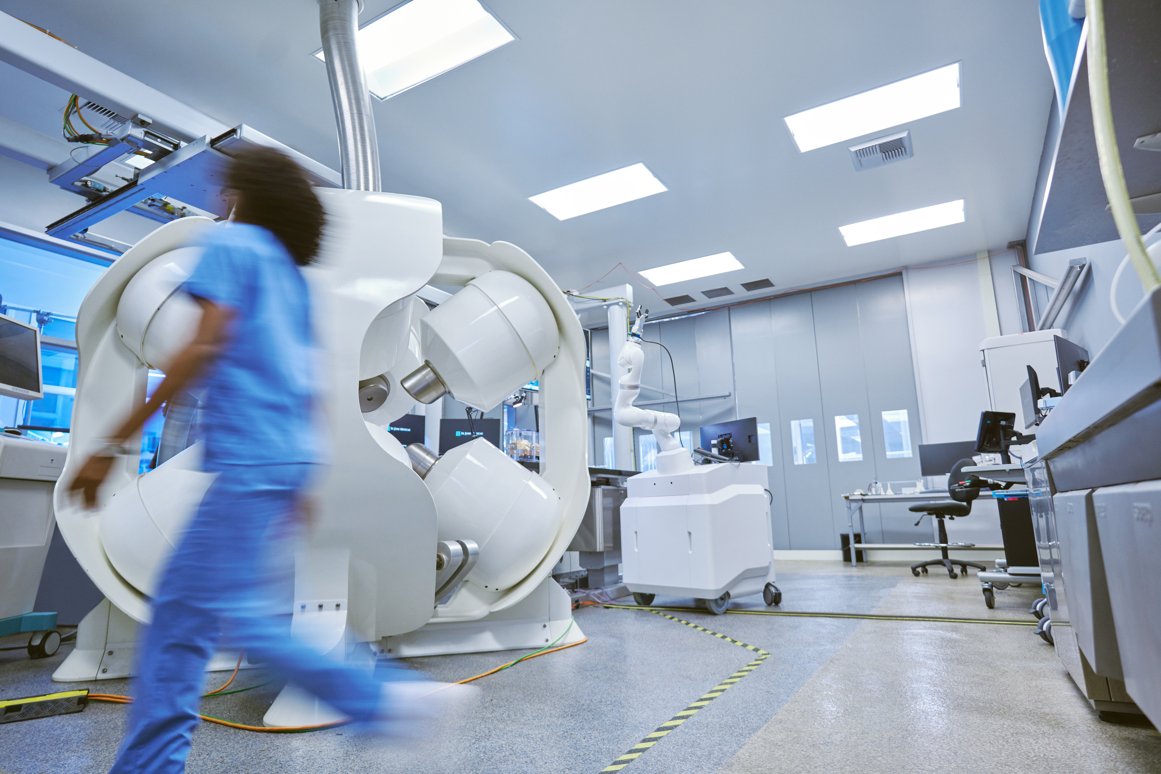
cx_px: 580
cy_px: 387
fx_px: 645
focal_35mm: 20
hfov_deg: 84.0
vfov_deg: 61.9
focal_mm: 20
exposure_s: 1/20
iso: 400
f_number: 2.8
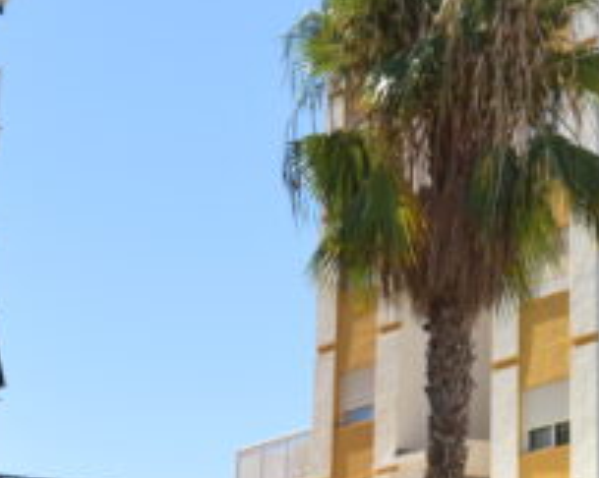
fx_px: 1877
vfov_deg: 14.5
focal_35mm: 106
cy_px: 140
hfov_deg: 17.2
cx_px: 744
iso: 100
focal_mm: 18
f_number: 7.1
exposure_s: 1/200
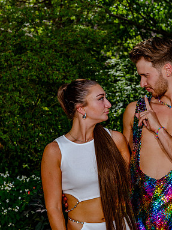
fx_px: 643
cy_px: 106
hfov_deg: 15.2
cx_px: 103
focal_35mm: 97
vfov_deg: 20.2
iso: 200
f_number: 7.1
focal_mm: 62
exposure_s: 1/320
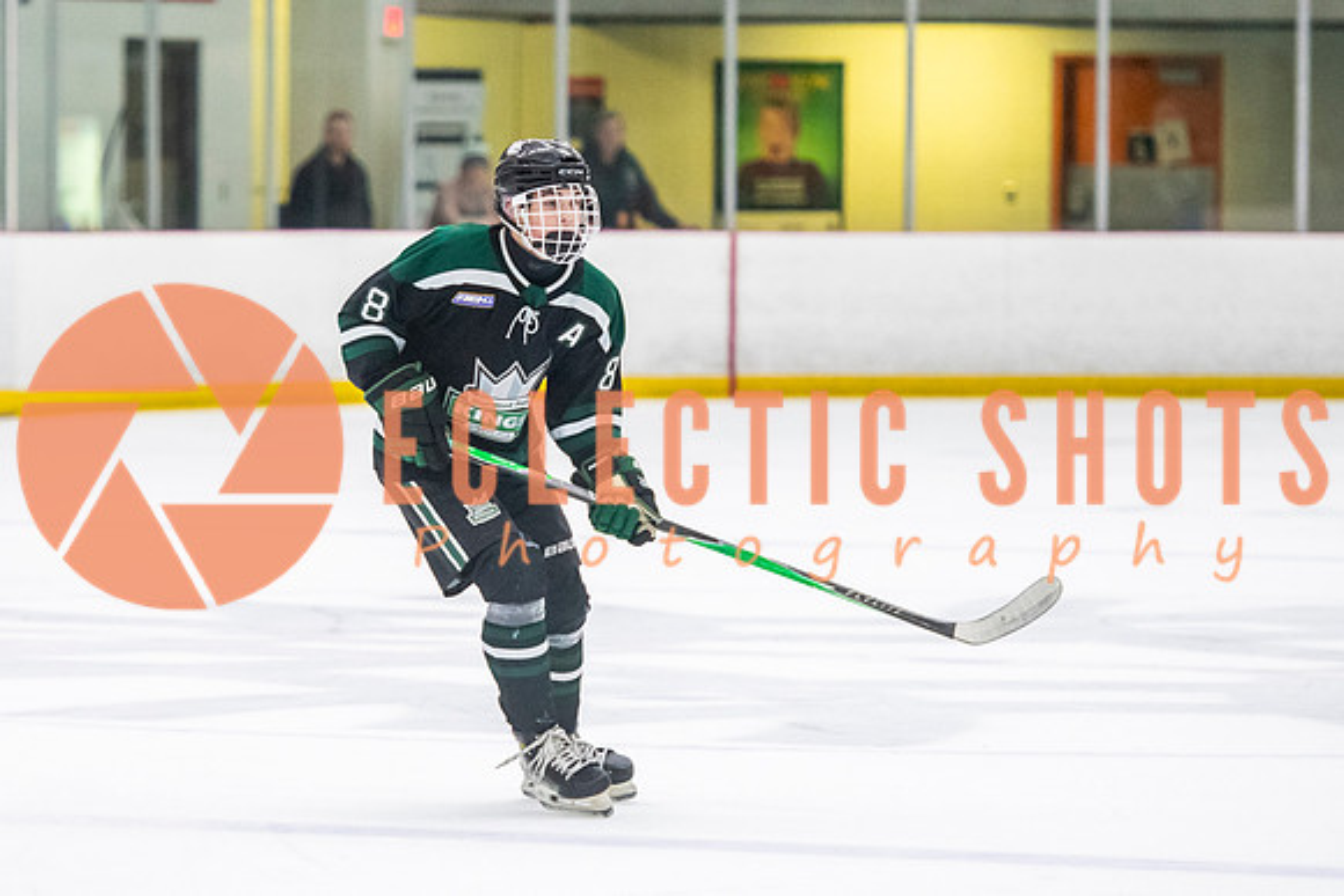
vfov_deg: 5.2
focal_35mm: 267
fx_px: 9958
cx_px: 479
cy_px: 448
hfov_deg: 7.7
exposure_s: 1/640
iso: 3200
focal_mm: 145
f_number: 3.2
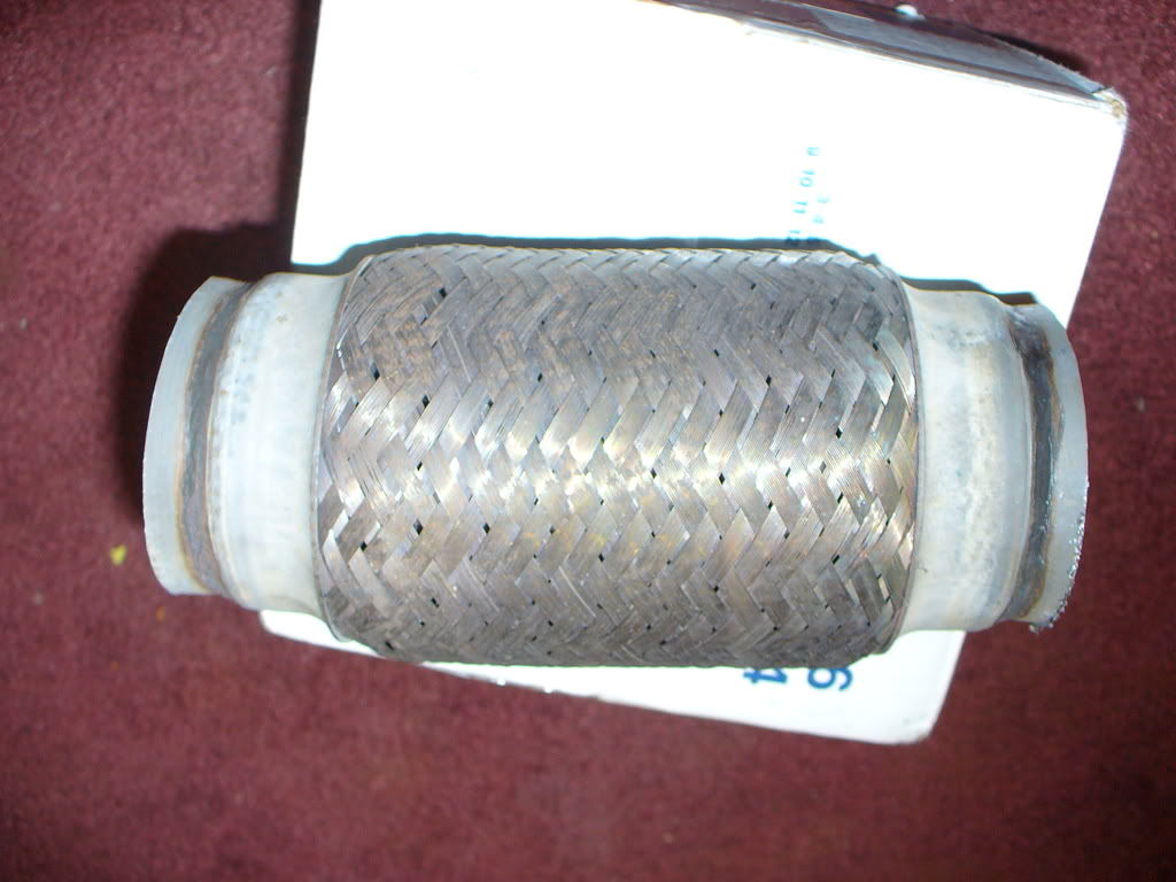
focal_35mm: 37
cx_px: 588
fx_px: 1257
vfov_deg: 38.7
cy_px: 441
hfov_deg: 50.1
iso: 100
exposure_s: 1/8
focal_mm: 6.1
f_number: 2.8
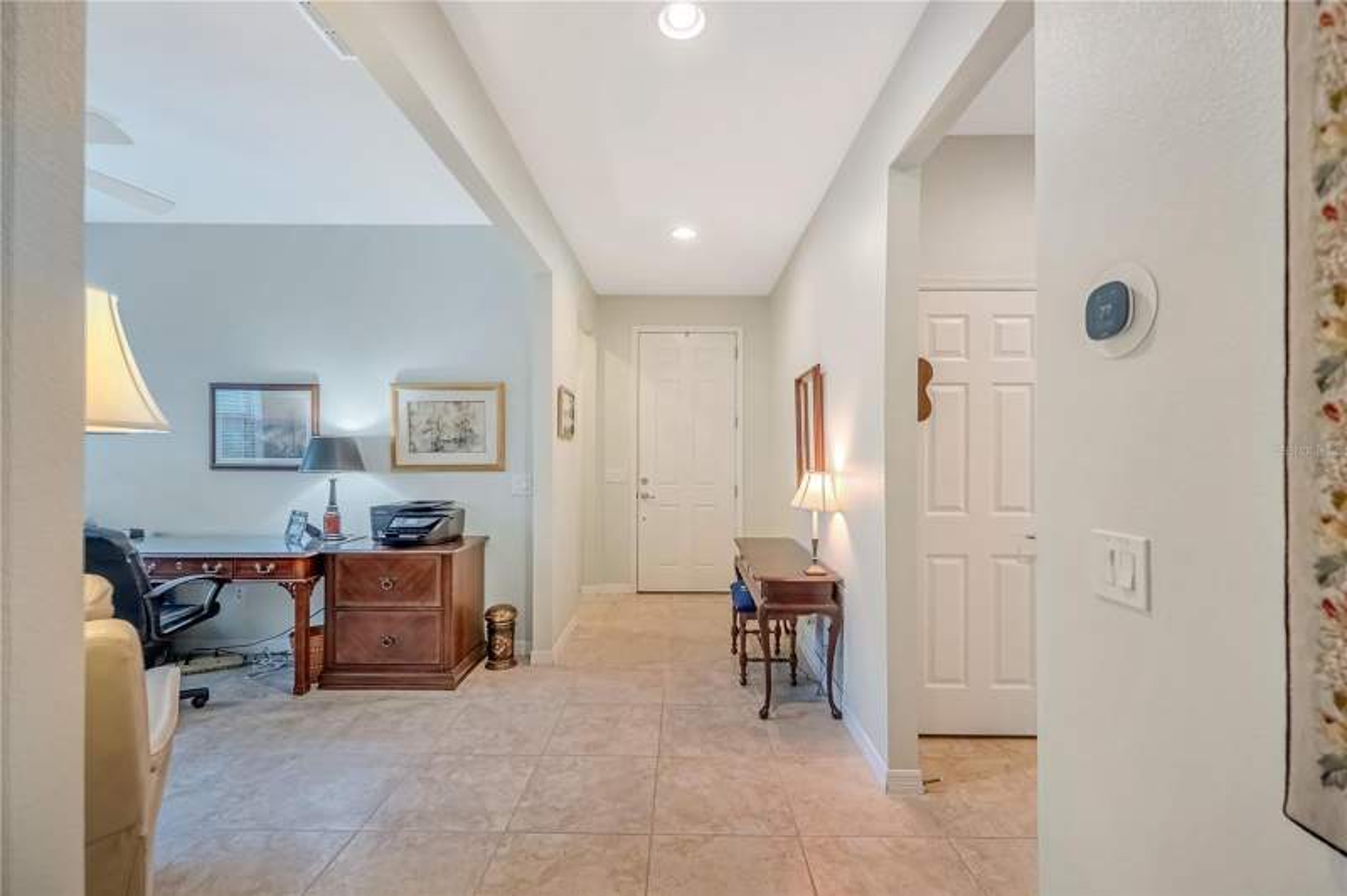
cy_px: 448
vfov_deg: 81.1
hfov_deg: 104.3
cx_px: 674
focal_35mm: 14
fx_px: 523
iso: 1000
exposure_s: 1/800
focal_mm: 14
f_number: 5
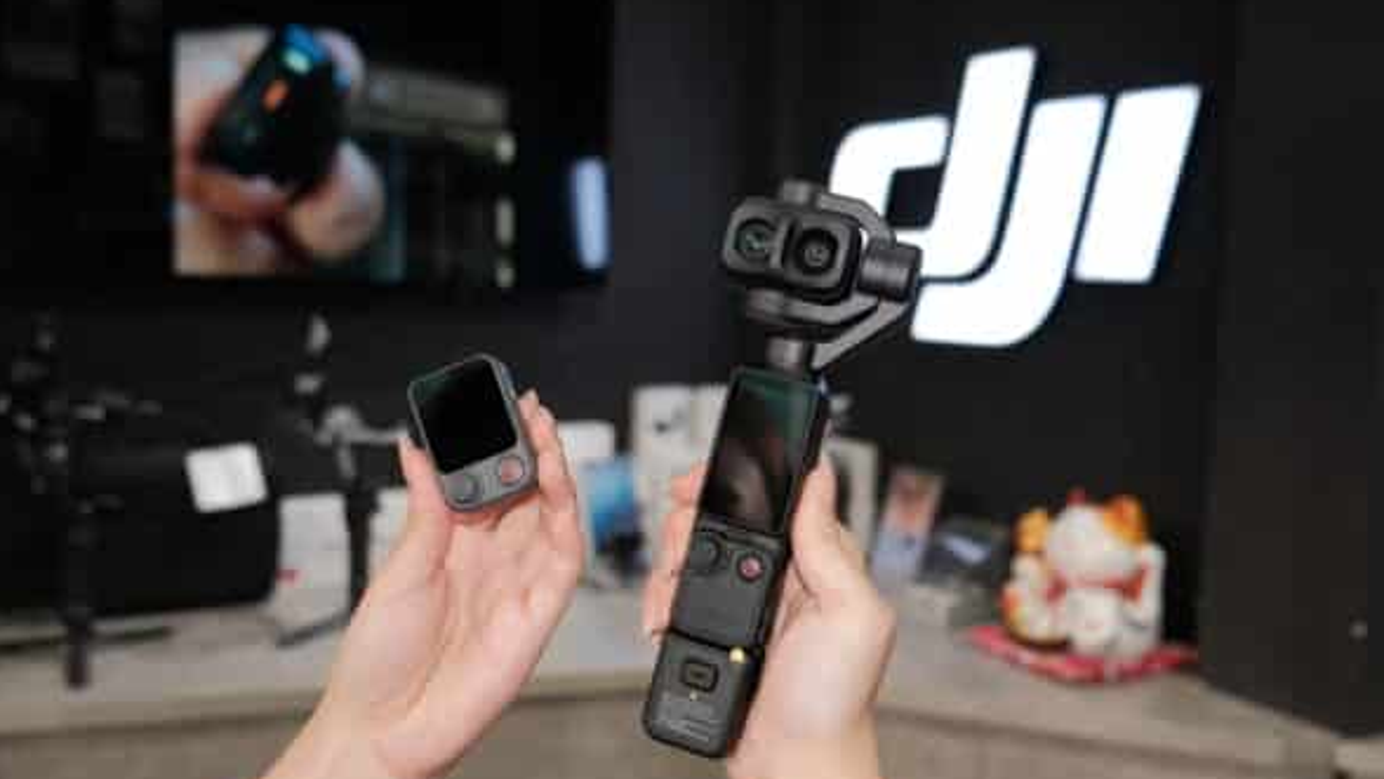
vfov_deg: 37.8
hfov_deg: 62.6
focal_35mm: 31
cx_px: 680
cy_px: 381
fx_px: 1138
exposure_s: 1/250
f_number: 2.8
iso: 500
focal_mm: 19.6
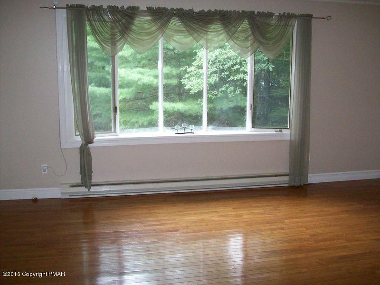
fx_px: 395
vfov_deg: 39.7
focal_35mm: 36
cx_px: 190
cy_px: 142
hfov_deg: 51.4
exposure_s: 1/64
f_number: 2.7
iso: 200
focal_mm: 6
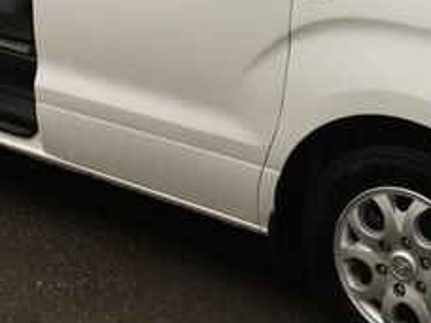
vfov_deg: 17.0
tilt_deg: -8.1
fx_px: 1046
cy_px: -37
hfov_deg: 23.3
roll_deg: -0.8
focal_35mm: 84
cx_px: 200
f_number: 2.2
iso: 25
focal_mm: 4.15
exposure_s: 1/103
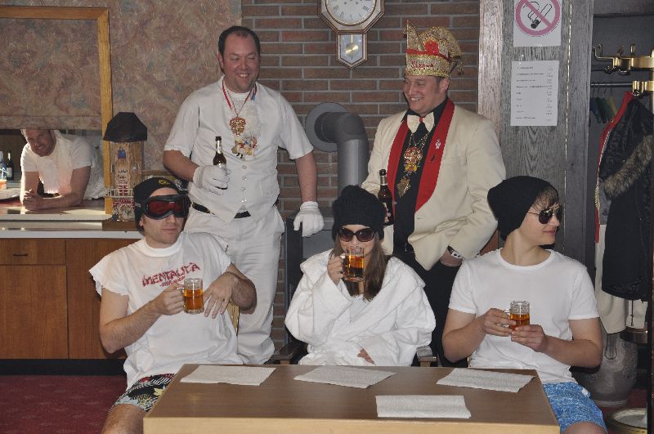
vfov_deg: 18.1
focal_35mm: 75
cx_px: 327
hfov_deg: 27.0
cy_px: 217
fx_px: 1361
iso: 400
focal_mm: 50
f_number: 5
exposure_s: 1/60
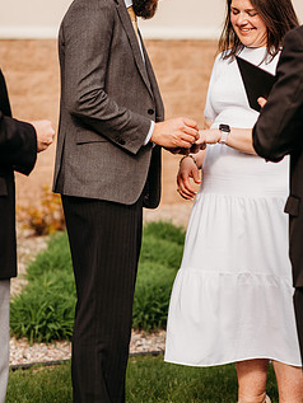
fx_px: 1353
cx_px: 150
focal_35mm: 116
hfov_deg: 12.8
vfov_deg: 16.9
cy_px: 146
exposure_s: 1/1600
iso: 200
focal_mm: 85
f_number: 2.8
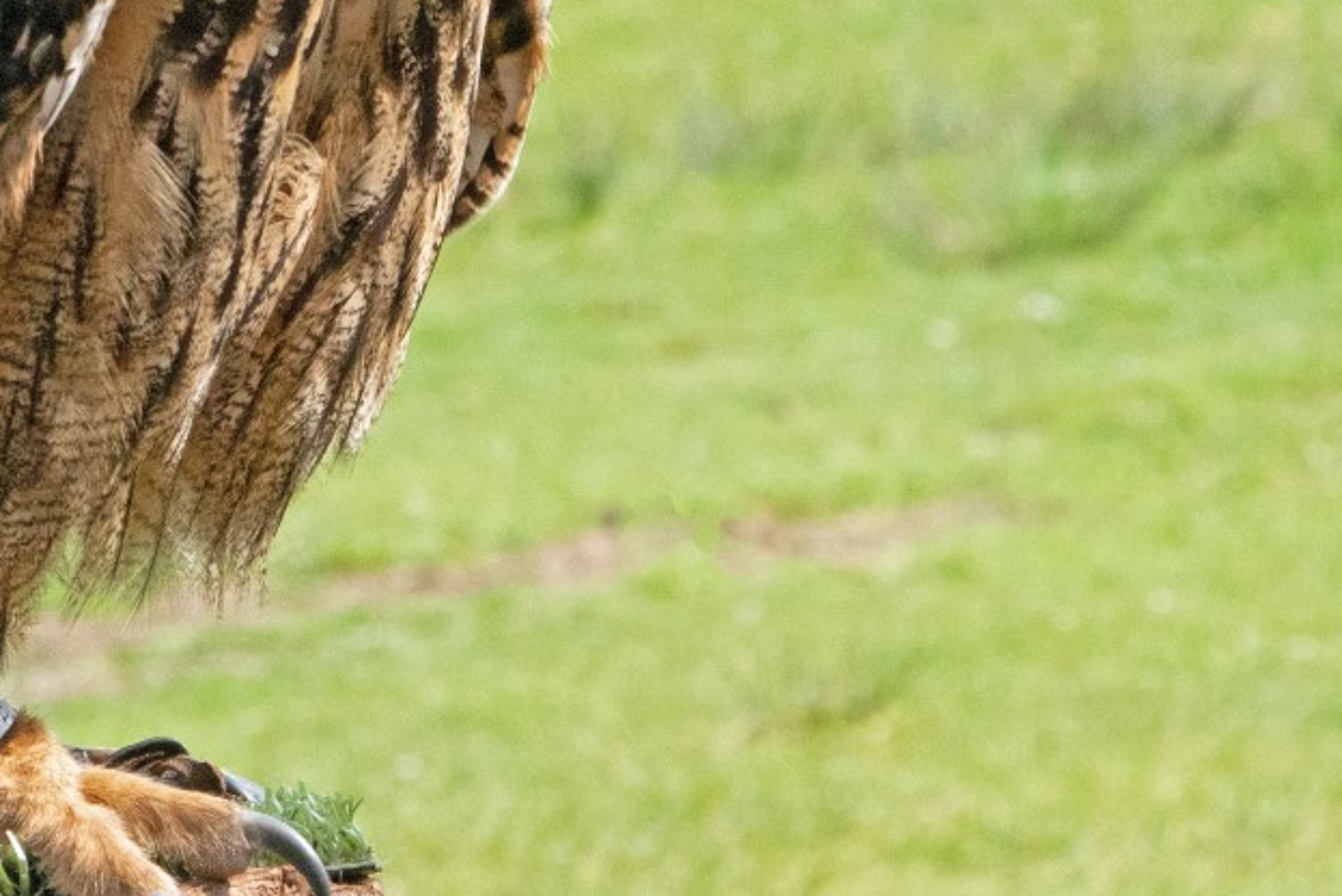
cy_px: -144
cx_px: 129
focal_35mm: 382
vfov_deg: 3.6
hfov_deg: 5.4
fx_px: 14246
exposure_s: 1/1600
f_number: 10
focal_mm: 98
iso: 4000
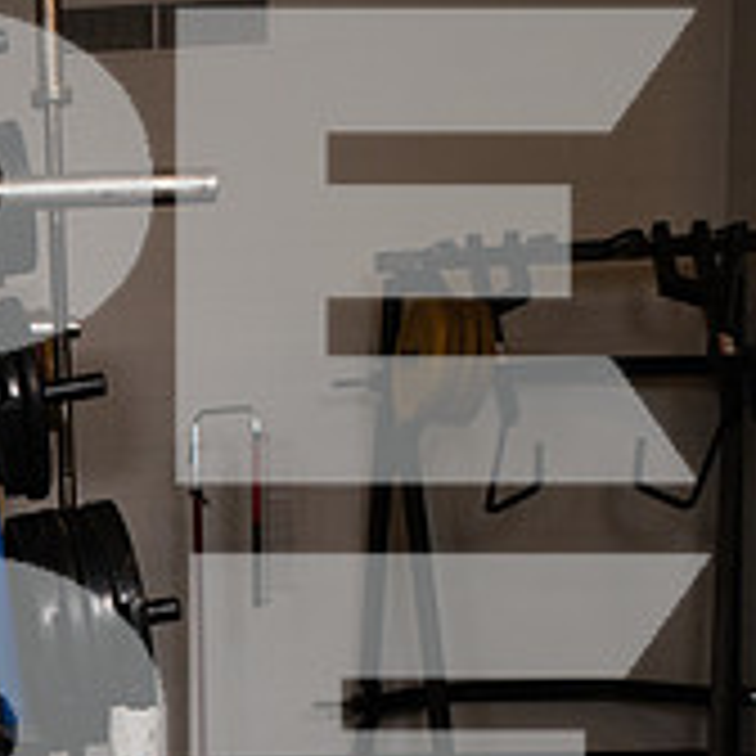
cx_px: -436
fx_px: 2323
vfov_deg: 17.9
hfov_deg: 16.5
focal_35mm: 94
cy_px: 794
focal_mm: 32
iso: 800
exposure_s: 1/250
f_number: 7.1
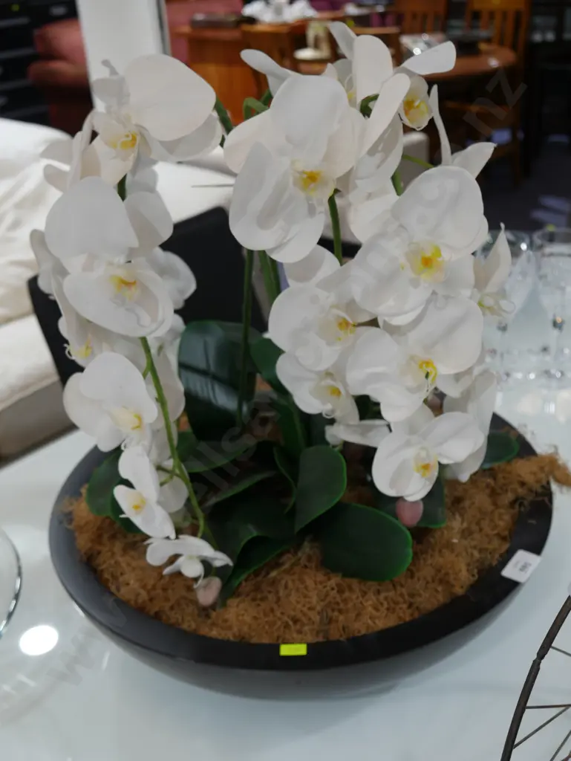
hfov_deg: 36.0
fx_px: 879
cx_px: 286
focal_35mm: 40
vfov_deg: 46.8
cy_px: 380
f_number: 4.4
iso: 320
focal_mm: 20
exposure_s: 1/60
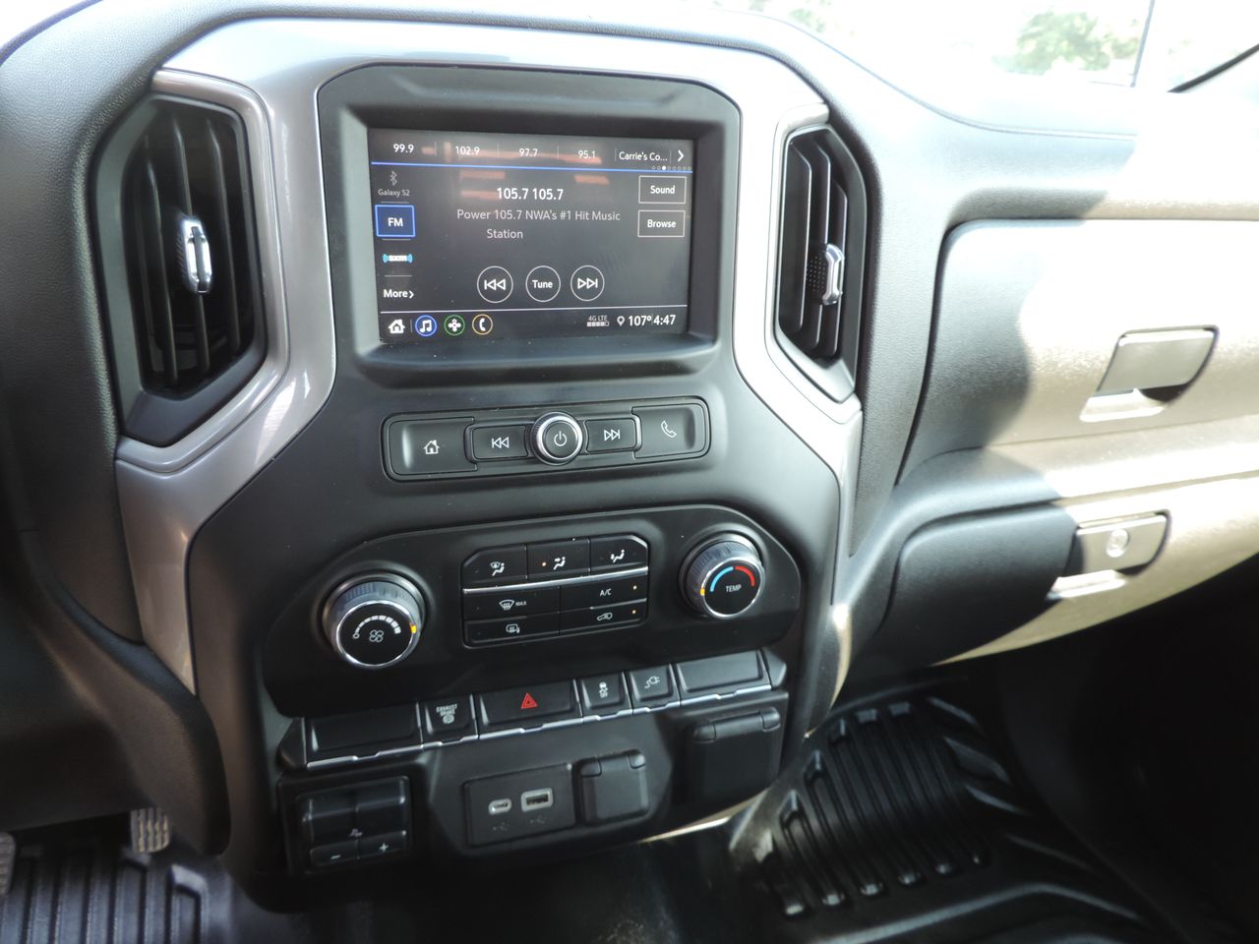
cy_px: 472
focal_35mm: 24
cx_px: 630
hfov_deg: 71.6
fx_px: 873
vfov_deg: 56.8
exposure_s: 1/30
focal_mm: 4.3
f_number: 3
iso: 110
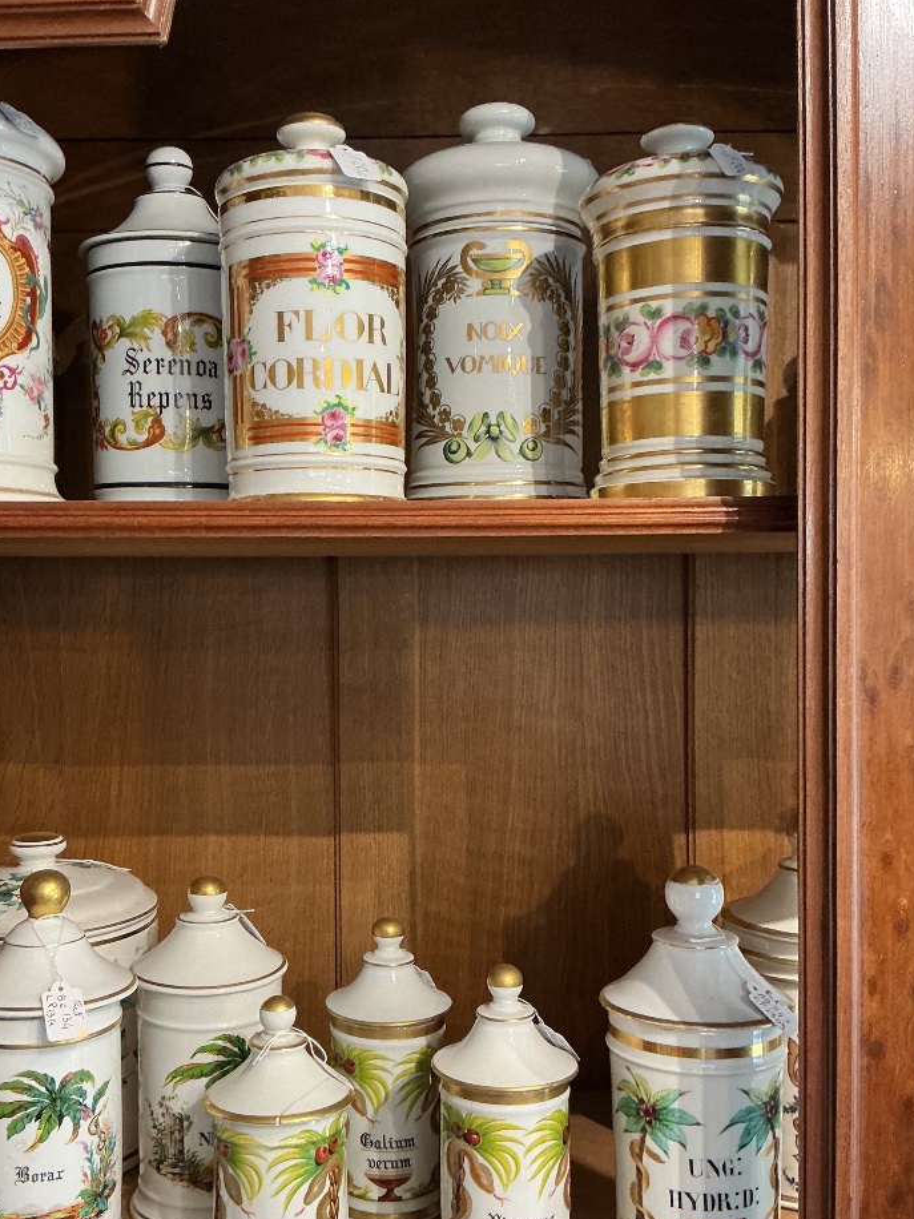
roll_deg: +0.6
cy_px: 643
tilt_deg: -3.2
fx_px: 1338
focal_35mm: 38
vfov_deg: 49.0
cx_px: 379
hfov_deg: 37.6
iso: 160
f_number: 1.8
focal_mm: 3
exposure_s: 1/50
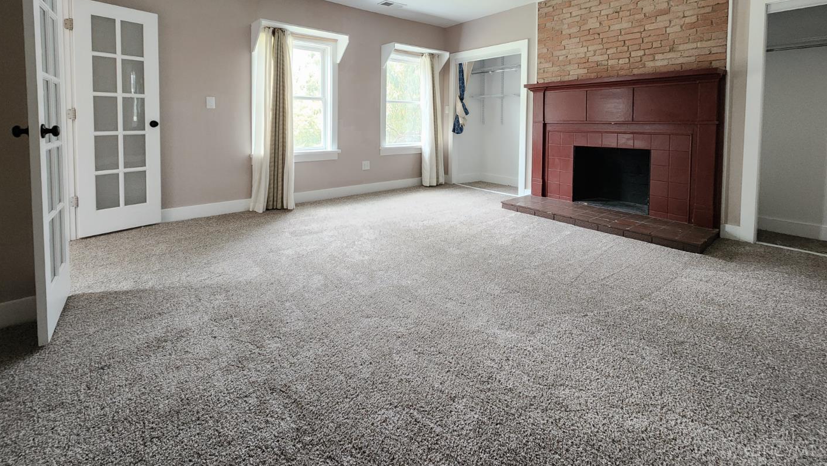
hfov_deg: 102.9
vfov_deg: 67.8
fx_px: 329
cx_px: 397
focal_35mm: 15
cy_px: 142
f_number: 2.2
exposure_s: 1/30
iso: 320
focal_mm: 2.2
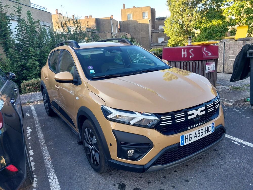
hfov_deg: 60.0
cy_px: 95
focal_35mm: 30
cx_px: 126
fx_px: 219
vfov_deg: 46.8
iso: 40
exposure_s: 1/100
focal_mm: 4.6
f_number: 1.8
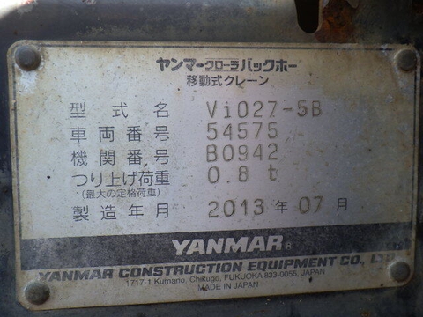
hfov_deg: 44.8
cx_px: 212
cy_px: 158
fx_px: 513
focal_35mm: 42
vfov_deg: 34.3
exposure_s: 1/125
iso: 125
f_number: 4.2
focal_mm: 7.5
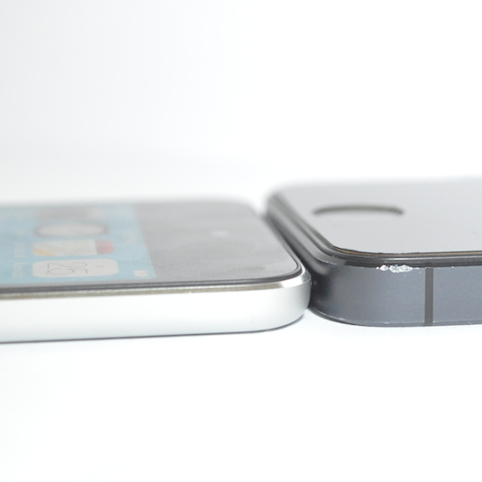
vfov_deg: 16.3
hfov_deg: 16.3
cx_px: 307
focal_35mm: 107
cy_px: 243
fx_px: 1680
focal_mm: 55
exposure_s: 1/60
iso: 4000
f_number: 9
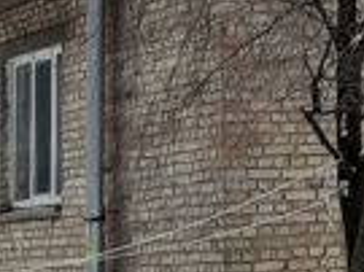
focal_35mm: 190
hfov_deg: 10.3
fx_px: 1996
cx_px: 383
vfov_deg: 7.2
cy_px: -417
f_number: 2
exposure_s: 1/200
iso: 20
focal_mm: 4.6
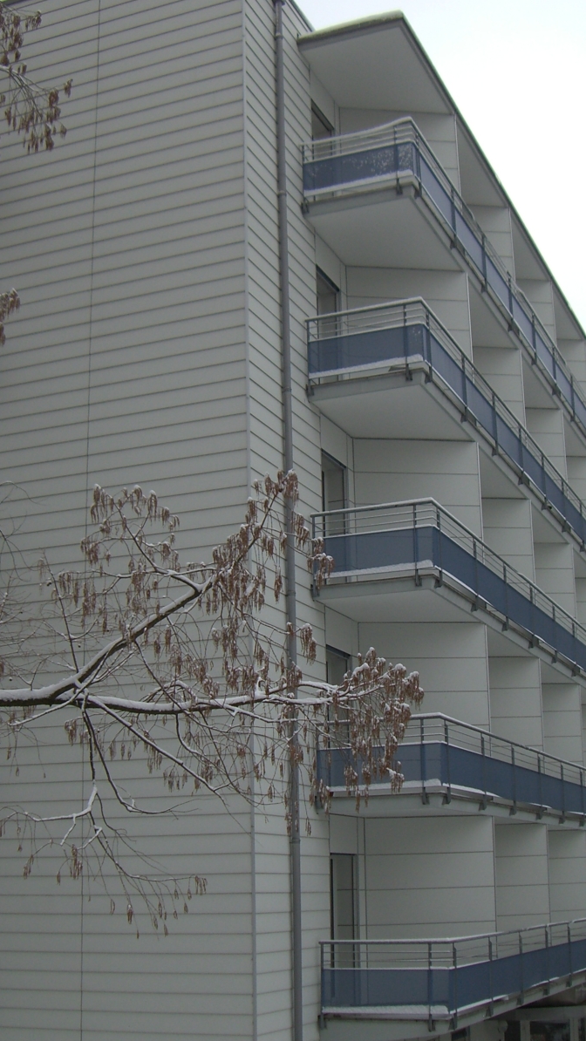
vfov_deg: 39.8
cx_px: 262
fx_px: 1436
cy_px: 579
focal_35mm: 52
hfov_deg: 23.1
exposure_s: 1/160
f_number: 2.7
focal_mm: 6.2
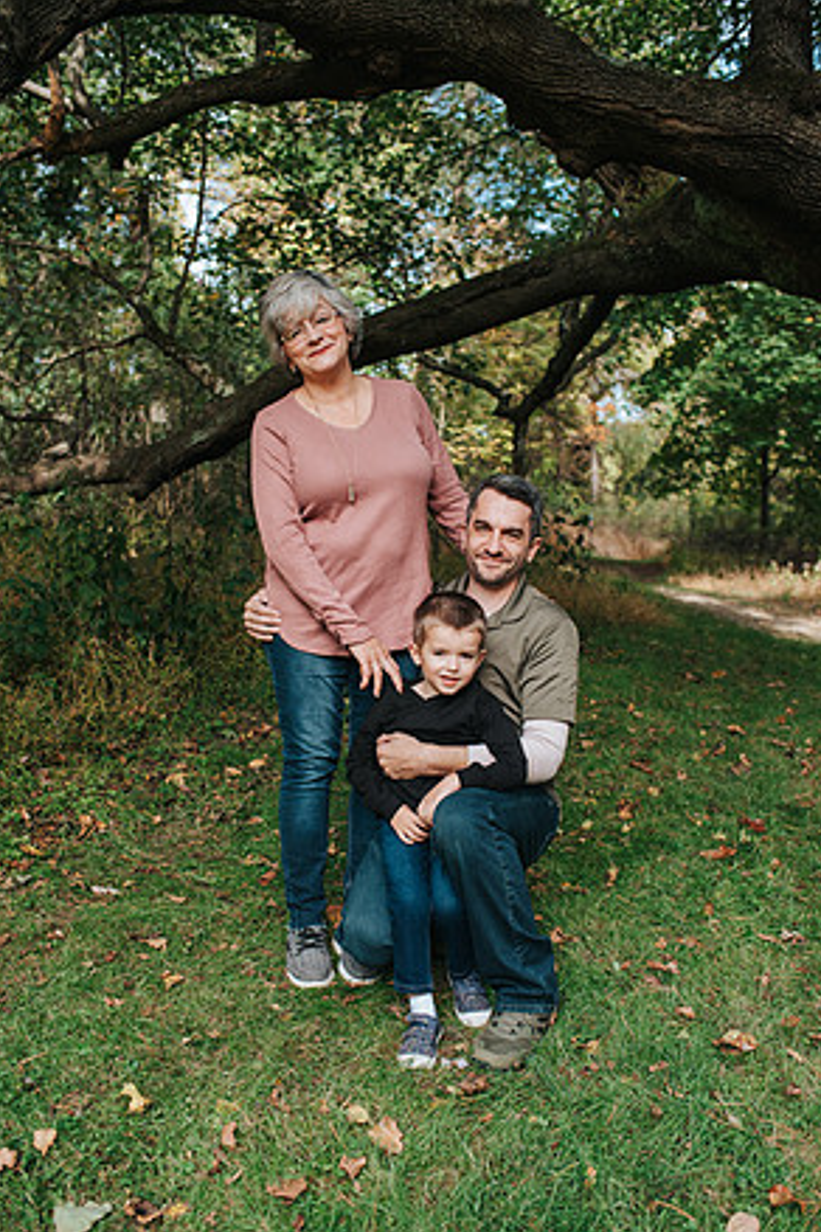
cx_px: 410
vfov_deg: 53.1
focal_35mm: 36
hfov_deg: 36.9
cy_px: 630
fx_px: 1231
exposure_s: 1/1000
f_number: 3.5
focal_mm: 35
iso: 800
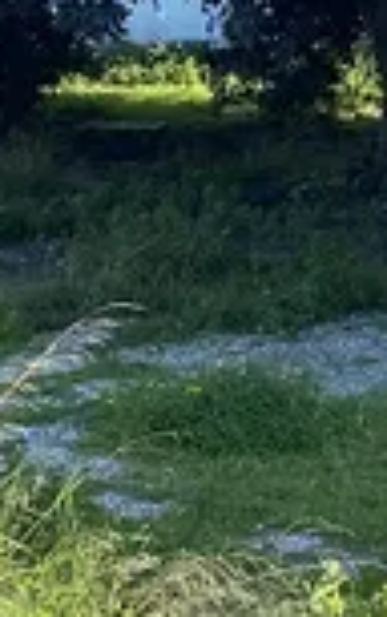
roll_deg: +0.7
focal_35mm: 144
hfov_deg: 9.1
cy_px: -56
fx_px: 2423
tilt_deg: -4.3
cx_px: 250
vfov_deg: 14.2
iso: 32
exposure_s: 1/852
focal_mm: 4.25
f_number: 1.8
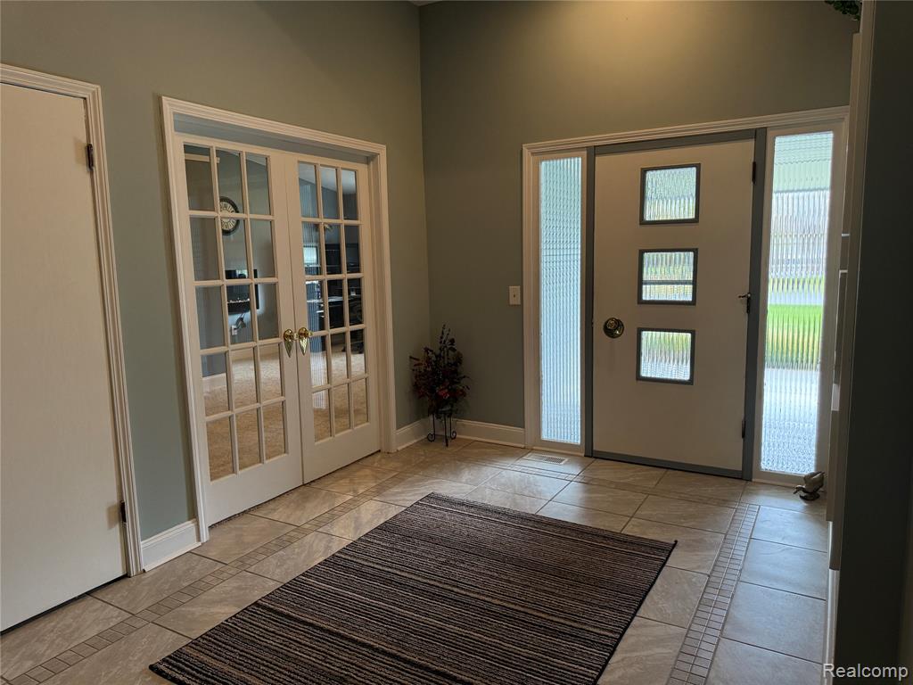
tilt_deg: -7.5
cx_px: 456
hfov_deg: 71.6
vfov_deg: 56.8
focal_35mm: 24
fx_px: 633
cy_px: 342
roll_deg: +1.5
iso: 250
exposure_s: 1/120
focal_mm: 6.76
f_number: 1.78
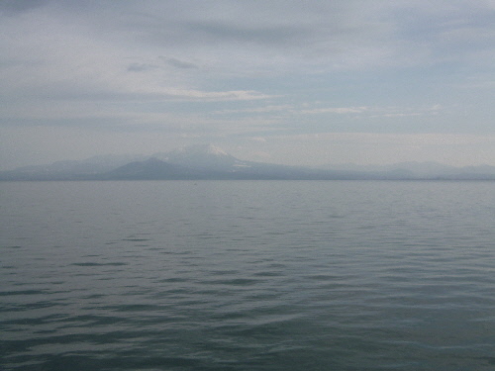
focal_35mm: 44
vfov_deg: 32.9
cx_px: 248
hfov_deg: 42.9
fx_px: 629
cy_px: 186
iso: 100
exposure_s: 1/200
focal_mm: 7.9
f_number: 10
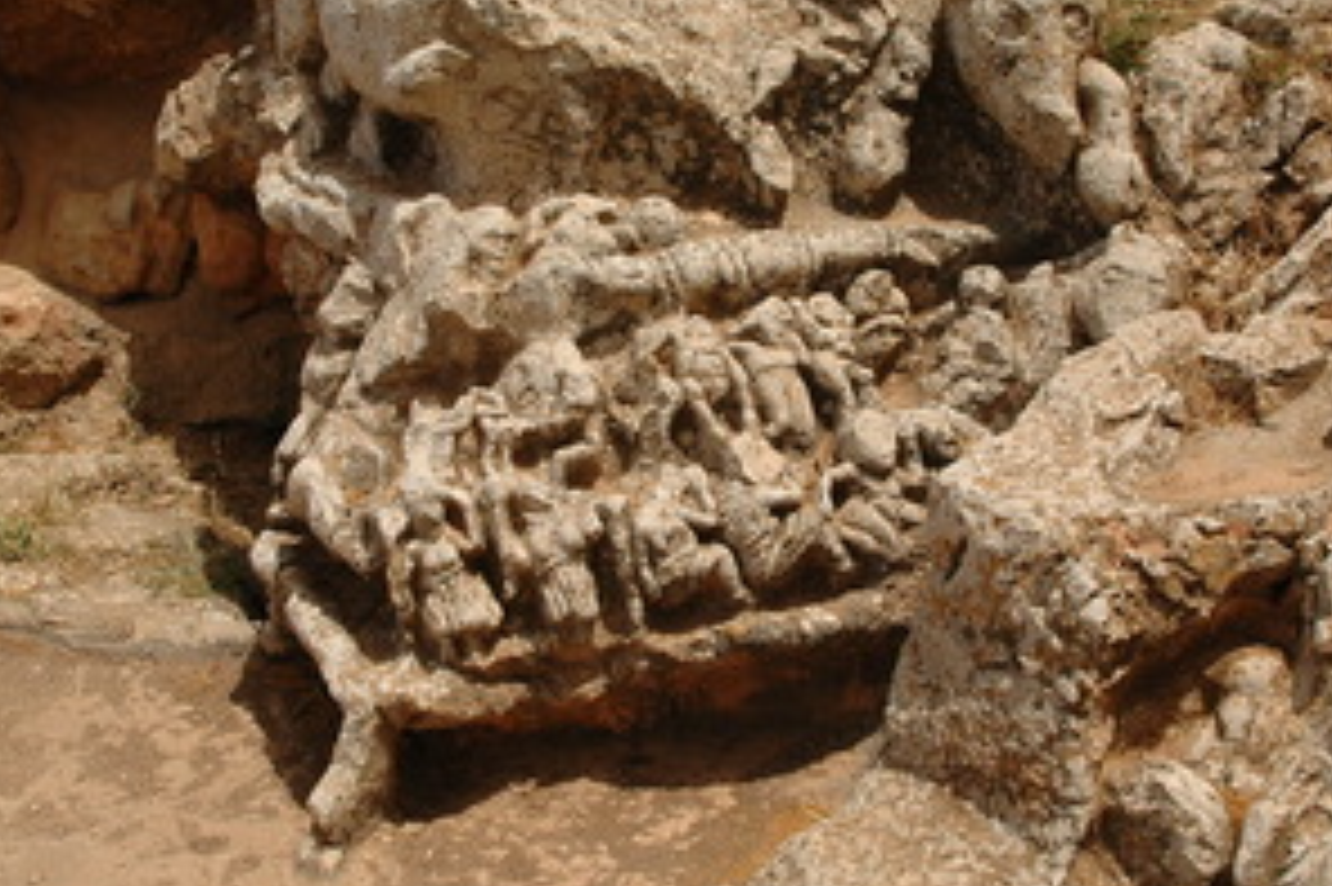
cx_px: 684
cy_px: 310
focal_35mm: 49
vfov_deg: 27.4
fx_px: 1812
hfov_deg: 40.4
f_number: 7.1
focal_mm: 22
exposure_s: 1/800
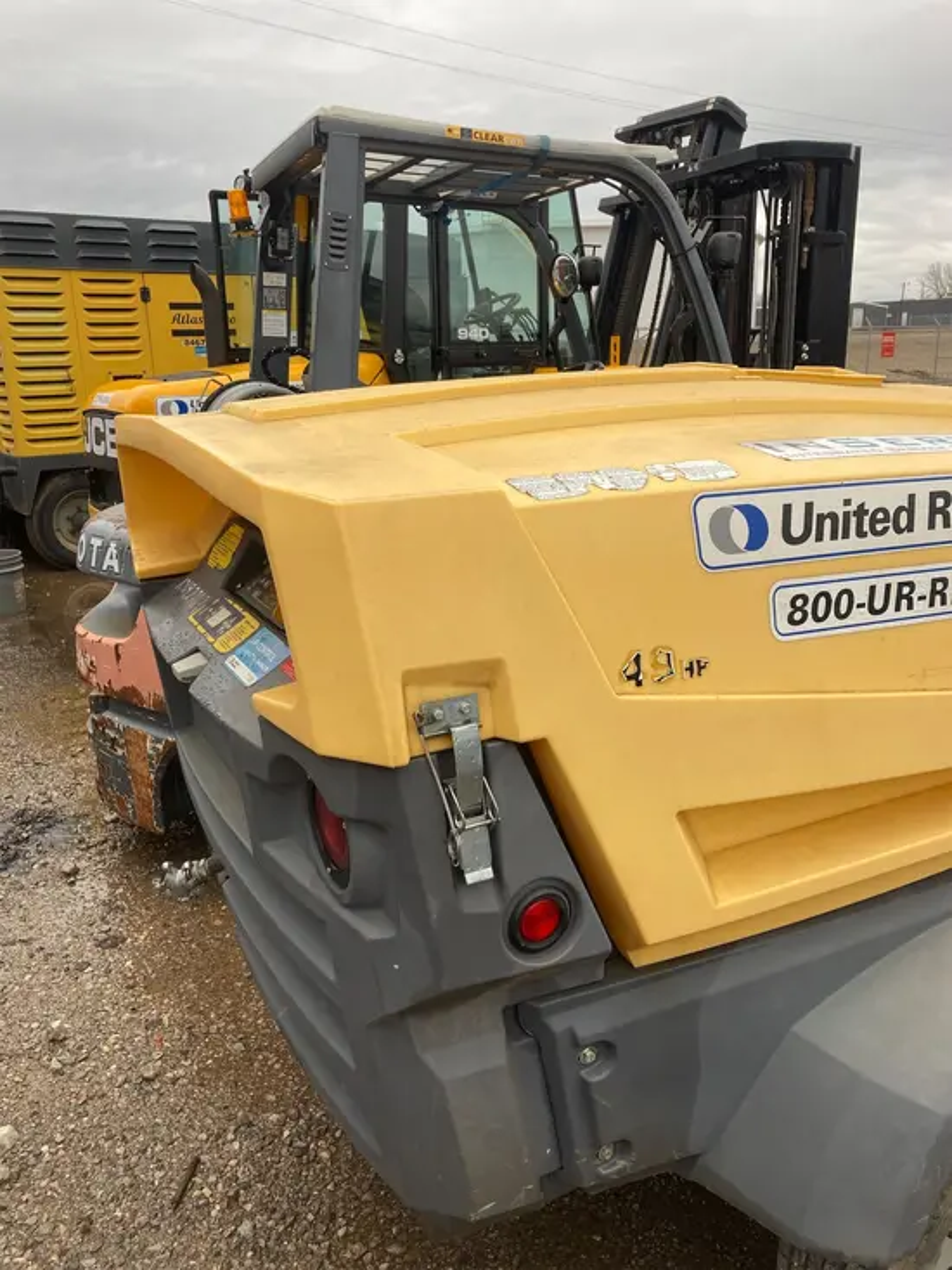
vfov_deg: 63.4
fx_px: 1026
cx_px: 476
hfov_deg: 49.8
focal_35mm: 28
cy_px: 635
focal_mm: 3.99
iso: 25
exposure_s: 1/121
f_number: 1.8
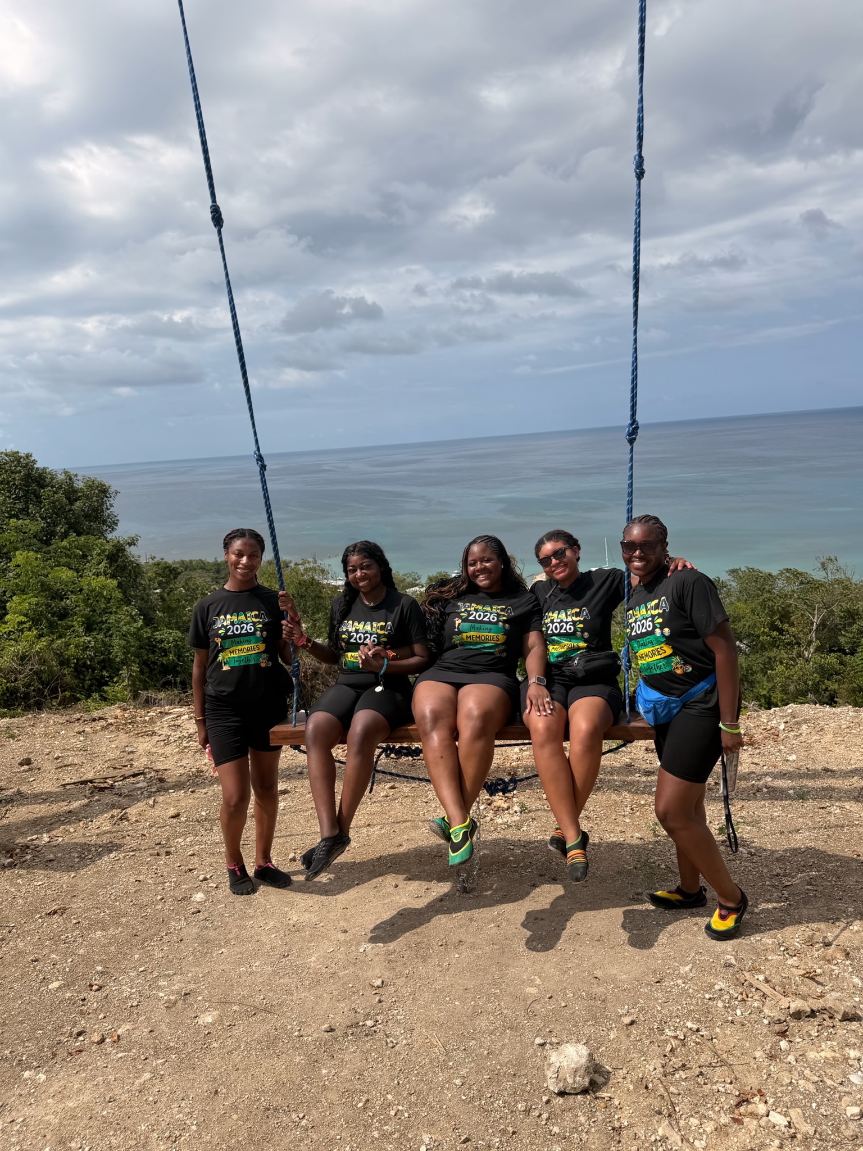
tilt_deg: -11.3
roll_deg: +3.6
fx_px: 798
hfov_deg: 56.8
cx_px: 432
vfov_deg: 71.6
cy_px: 576
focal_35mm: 24
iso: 80
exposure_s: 1/6173
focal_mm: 6.76
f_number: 1.78
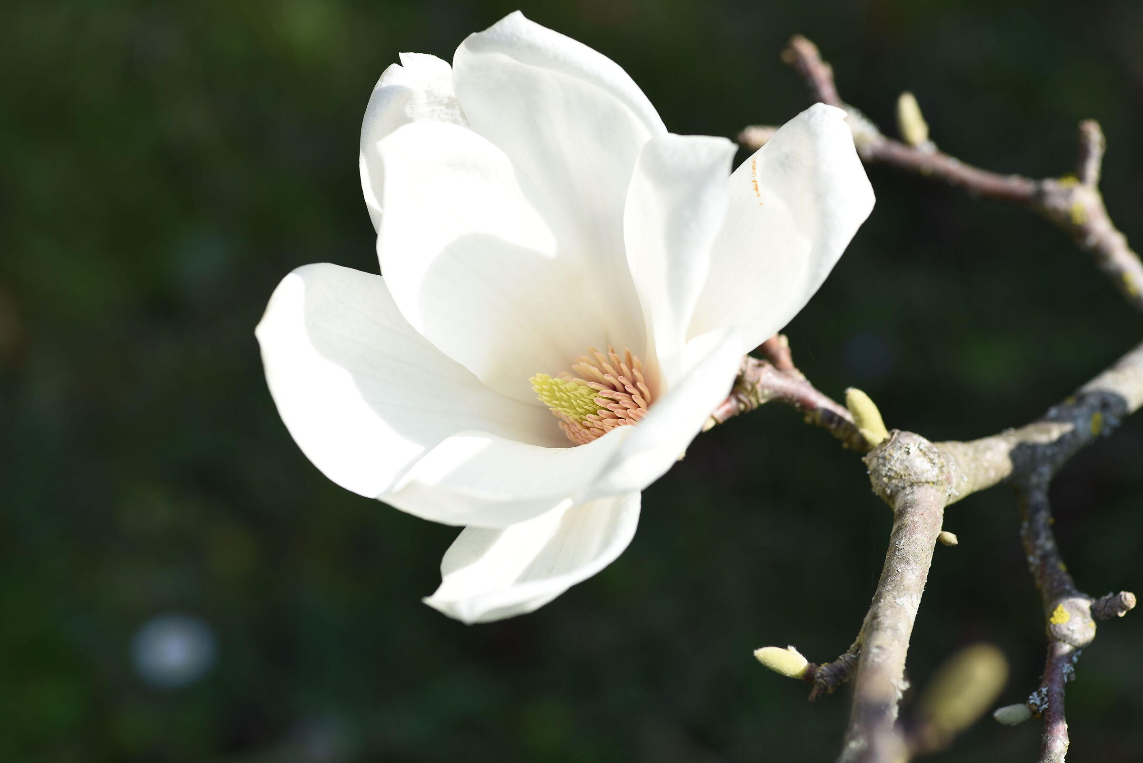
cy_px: 382
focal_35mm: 100
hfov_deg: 20.4
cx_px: 572
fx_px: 3176
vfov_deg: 13.7
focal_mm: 100
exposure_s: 1/500
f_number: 7.1
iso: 200
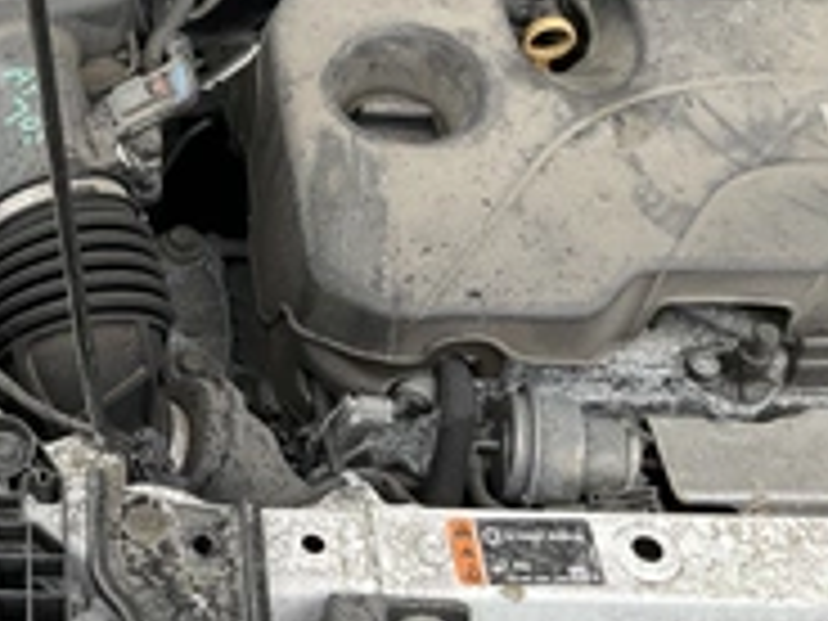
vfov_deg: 22.9
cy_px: 117
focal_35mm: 63
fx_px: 1507
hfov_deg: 28.7
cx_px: -14
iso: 25
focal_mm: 3
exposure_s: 1/342
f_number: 1.8
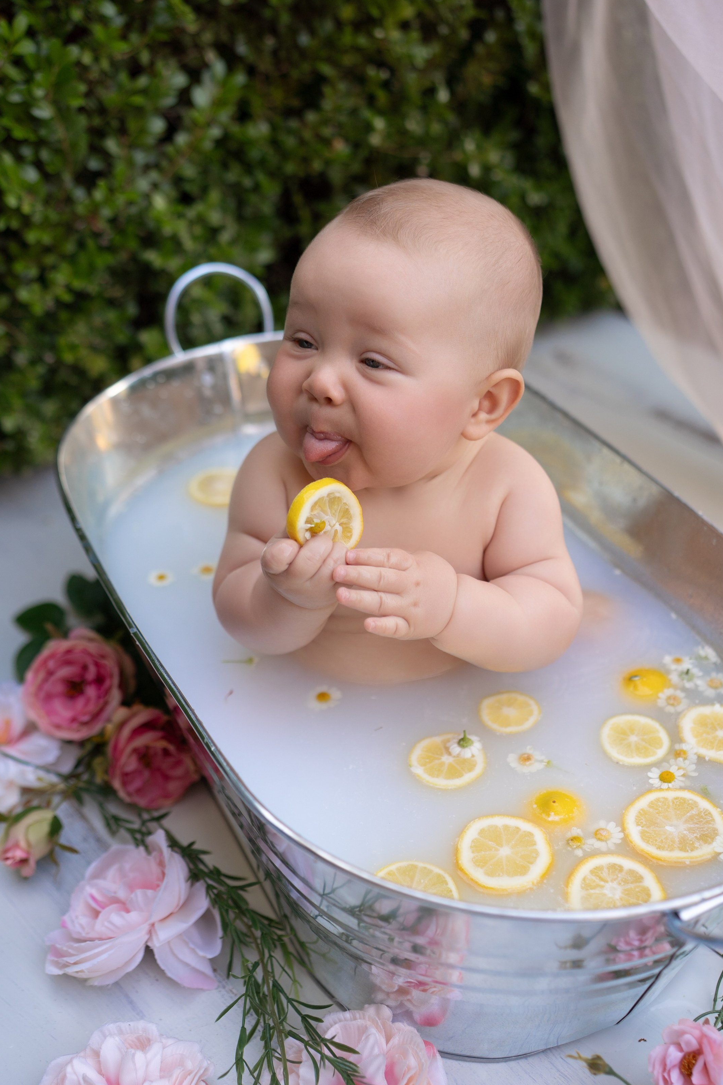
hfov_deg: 31.8
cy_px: 565
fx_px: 1265
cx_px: 432
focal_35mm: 42
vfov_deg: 46.4
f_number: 2.2
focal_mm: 35
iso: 100
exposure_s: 1/320
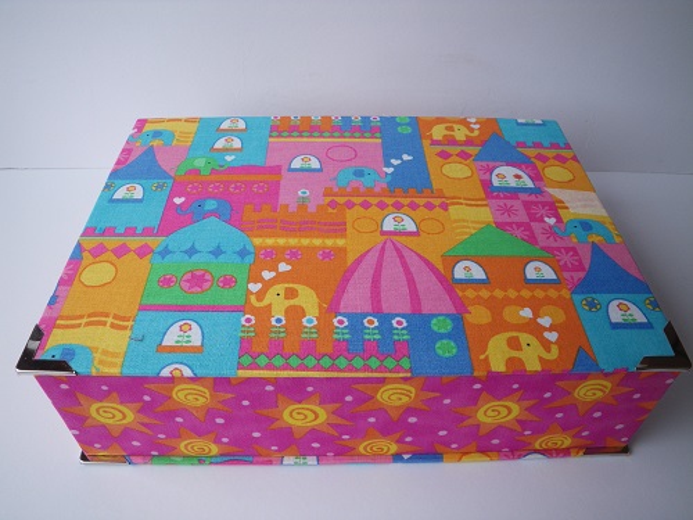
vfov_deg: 49.7
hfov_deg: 63.4
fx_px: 561
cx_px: 346
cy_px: 260
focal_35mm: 28
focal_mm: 5
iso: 64
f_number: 3.5
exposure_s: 1/80
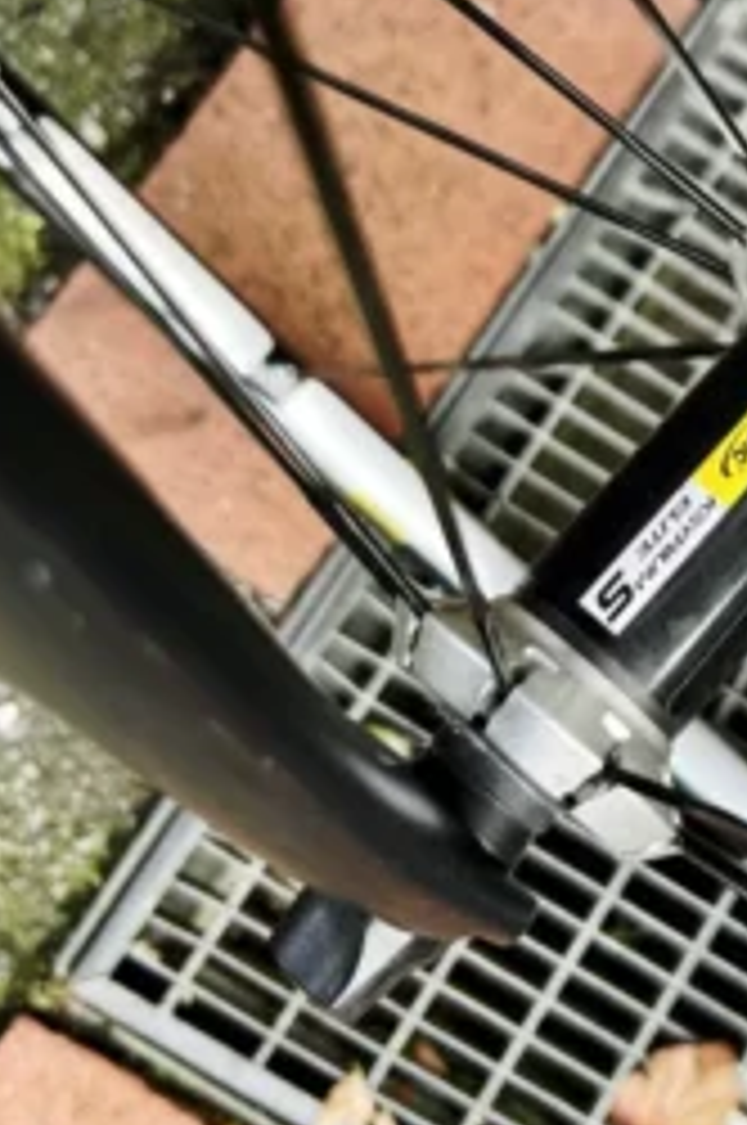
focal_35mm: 52
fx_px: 1623
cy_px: 378
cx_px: 810
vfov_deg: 37.8
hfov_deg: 24.3
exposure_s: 1/136
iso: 32
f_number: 1.6
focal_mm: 5.1
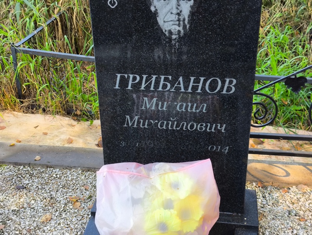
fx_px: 451
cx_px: 156
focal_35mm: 50
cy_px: 118
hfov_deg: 38.2
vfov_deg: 29.1
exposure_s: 1/120
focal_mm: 4.71
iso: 64
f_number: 1.7
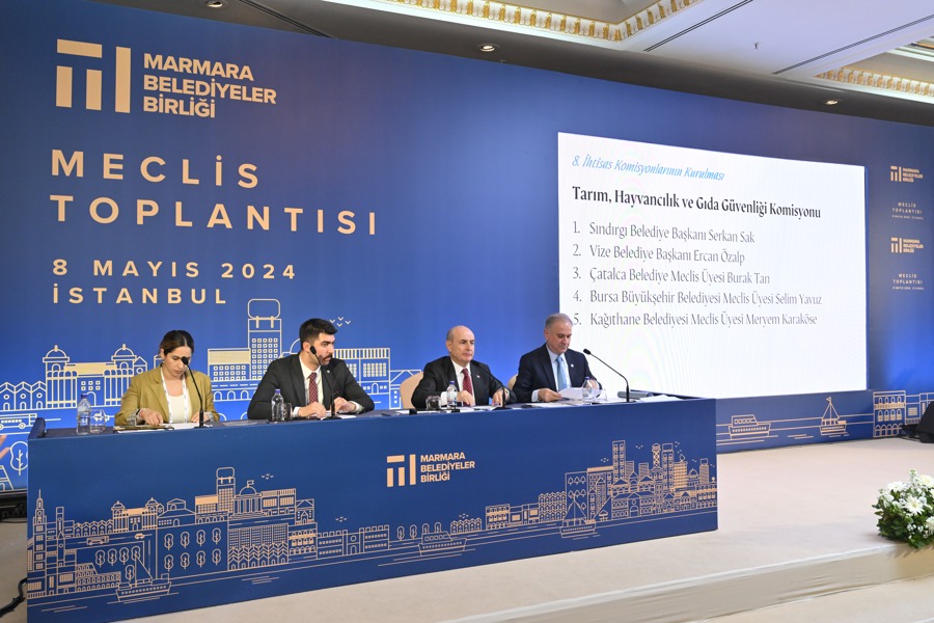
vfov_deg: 43.0
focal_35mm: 30
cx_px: 467
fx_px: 791
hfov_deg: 61.1
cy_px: 312
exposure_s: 1/125
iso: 1600
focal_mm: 30.5
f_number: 5
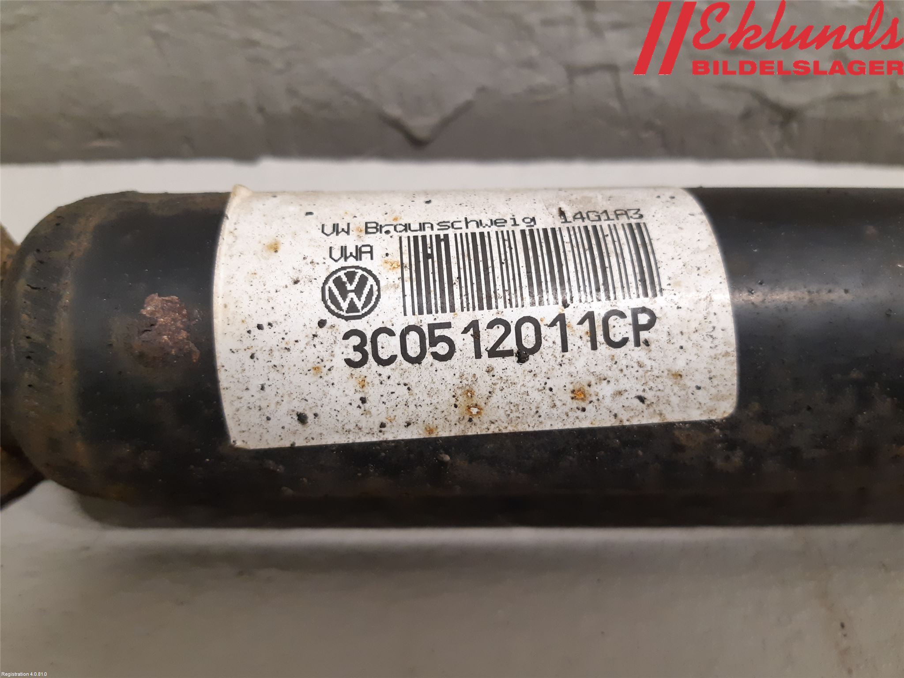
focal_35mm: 26
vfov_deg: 53.1
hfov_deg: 67.3
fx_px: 679
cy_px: 339
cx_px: 452
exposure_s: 1/50
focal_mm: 3.93
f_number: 1.7
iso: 250
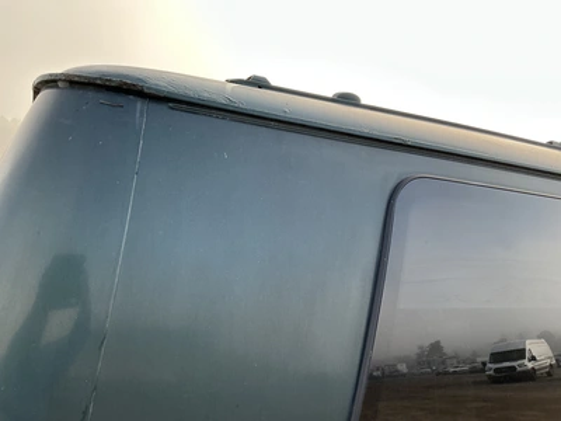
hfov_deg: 63.4
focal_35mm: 28
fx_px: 454
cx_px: 280
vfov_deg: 49.7
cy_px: 210
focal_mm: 3
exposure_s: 1/333
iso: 25
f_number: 1.8
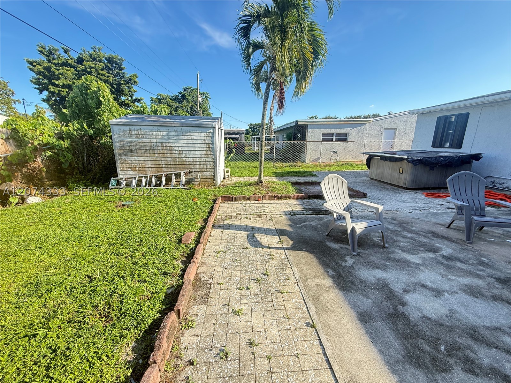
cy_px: 192
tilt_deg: -12.6
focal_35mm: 14
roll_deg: +0.3
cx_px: 256
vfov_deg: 85.7
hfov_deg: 102.1
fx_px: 207
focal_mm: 2.22
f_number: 2.2
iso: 64
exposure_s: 1/298
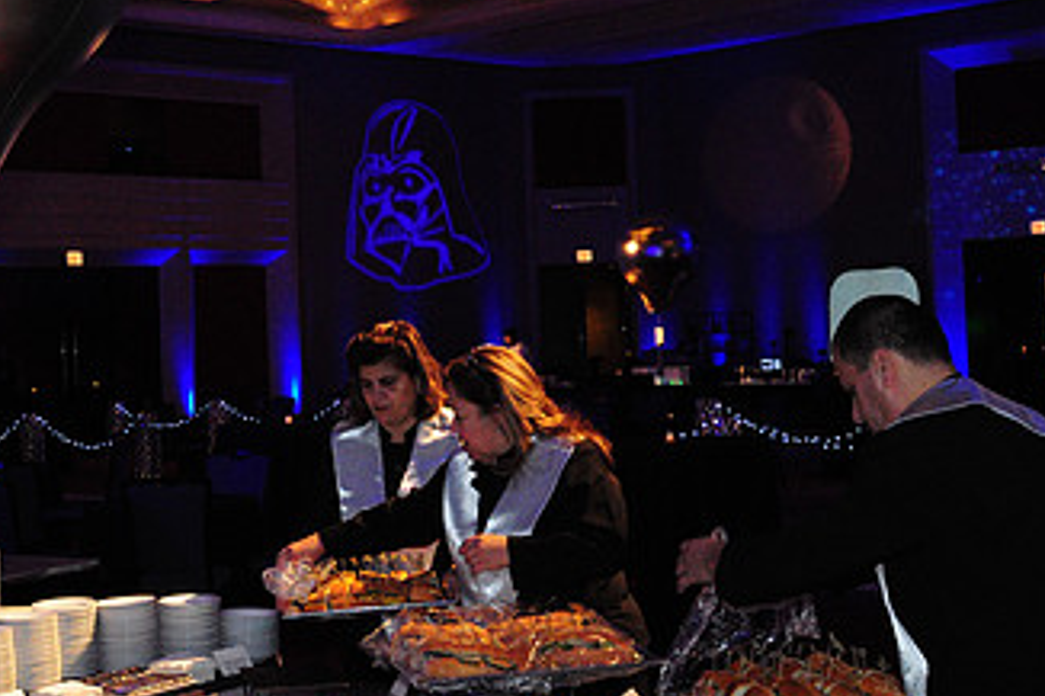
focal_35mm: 64
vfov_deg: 21.2
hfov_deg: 31.3
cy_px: 284
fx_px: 1857
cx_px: 397
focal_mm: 24
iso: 2500
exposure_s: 1/60
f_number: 8
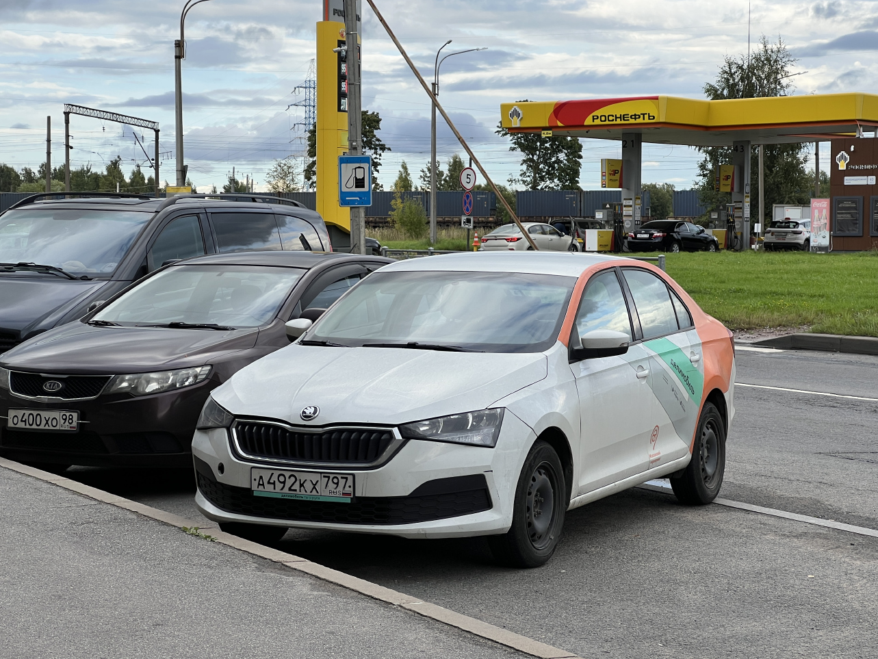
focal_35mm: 78
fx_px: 1979
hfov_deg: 25.0
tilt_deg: -3.0
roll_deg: -0.3
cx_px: 443
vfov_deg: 18.9
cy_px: 332
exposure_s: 1/227
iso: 32
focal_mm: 9
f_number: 2.8
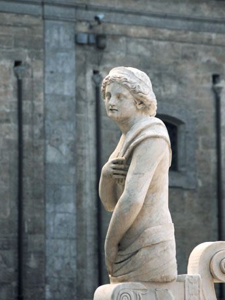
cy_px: 130
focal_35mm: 263
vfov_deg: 7.5
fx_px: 2276
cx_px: 126
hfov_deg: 5.7
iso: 400
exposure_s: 1/100
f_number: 5.6
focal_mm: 135
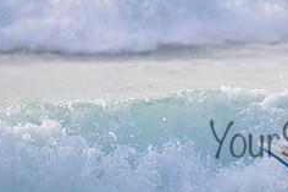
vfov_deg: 1.0
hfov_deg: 1.5
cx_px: 203
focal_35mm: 1353
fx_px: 10816
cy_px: 217
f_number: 5.6
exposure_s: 1/2000
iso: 360
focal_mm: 400
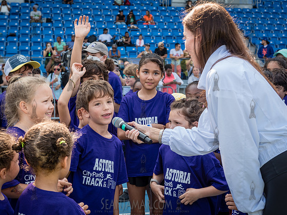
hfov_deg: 29.4
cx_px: 137
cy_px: 117
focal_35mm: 66
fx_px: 547
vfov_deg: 22.2
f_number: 5.6
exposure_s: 1/320
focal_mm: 56
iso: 400
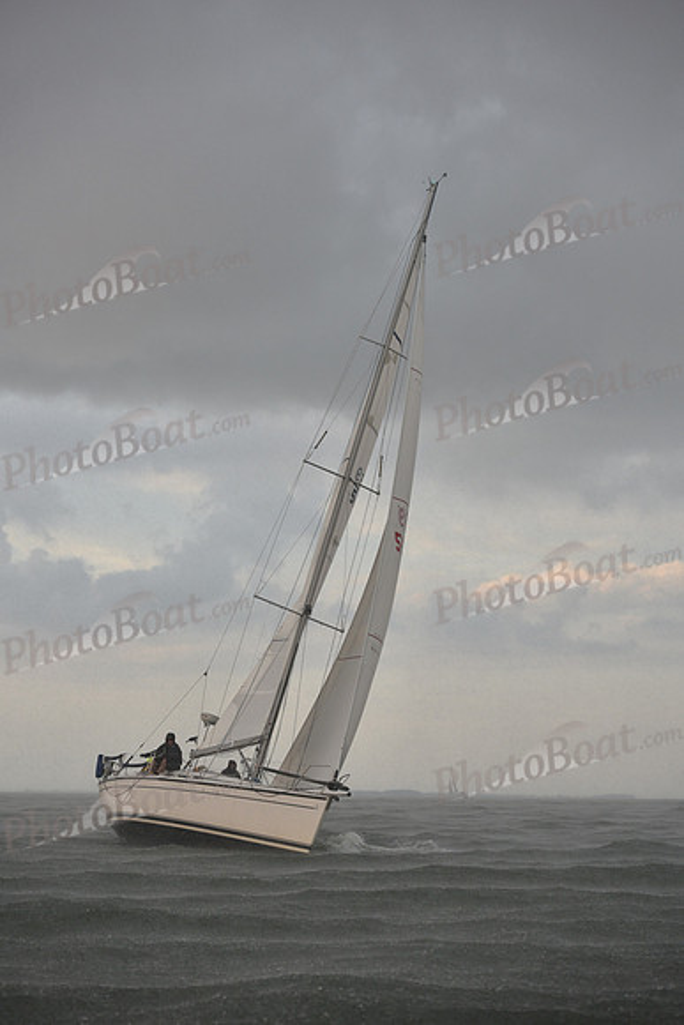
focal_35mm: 70
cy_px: 512
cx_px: 342
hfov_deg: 19.5
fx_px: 1994
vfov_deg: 28.8
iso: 400
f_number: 4
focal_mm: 70
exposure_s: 1/500
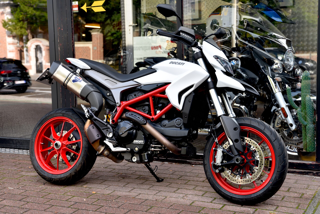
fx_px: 489
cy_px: 107
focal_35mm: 55
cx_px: 160
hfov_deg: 36.2
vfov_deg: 24.6
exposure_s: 1/60
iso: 100
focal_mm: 55
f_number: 4
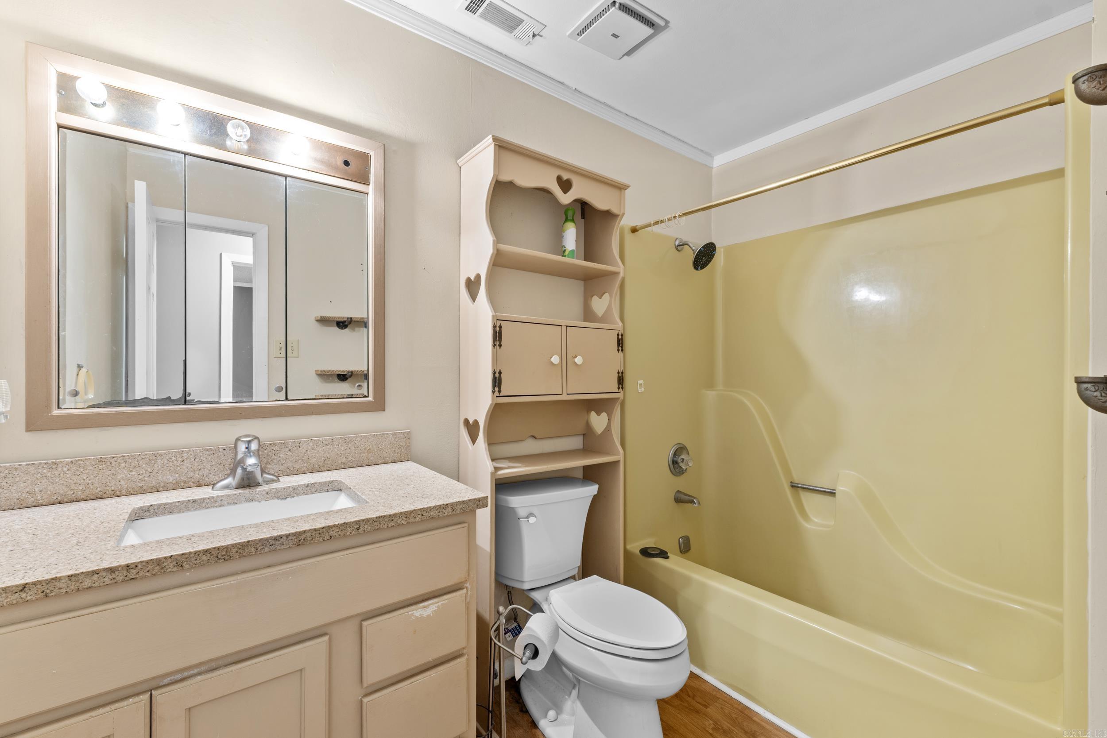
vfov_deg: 77.3
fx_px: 461
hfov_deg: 100.4
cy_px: 369
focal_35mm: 15
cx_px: 554
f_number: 9
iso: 160
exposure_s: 4
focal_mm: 10
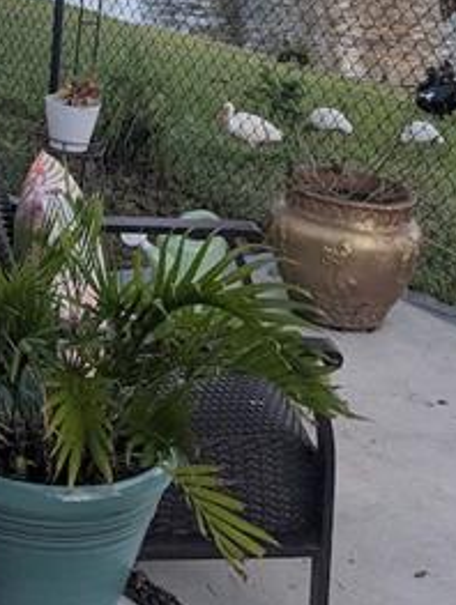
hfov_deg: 17.2
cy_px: -58
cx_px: -104
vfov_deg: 22.5
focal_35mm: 82
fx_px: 1437
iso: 59
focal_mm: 4.38
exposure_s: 1/935
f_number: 1.73
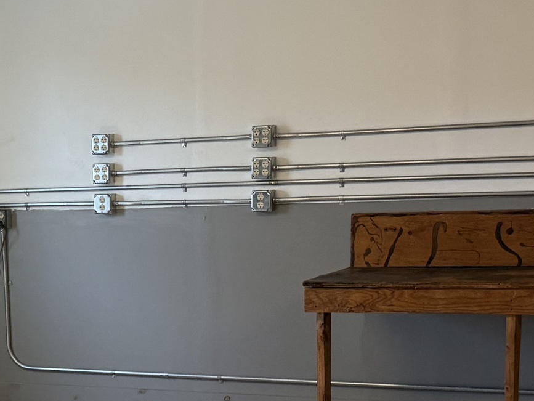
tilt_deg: -11.9
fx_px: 1312
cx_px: 39
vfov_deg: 16.9
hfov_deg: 22.4
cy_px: 430
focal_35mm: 85
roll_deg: +2.1
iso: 250
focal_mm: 6.76
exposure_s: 1/150
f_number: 1.78
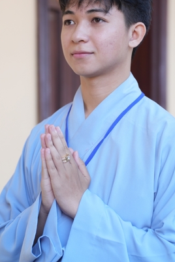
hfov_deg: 9.5
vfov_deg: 14.3
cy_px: 128
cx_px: 83
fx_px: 1050
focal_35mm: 144
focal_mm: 89
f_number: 2.8
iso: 400
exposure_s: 1/200
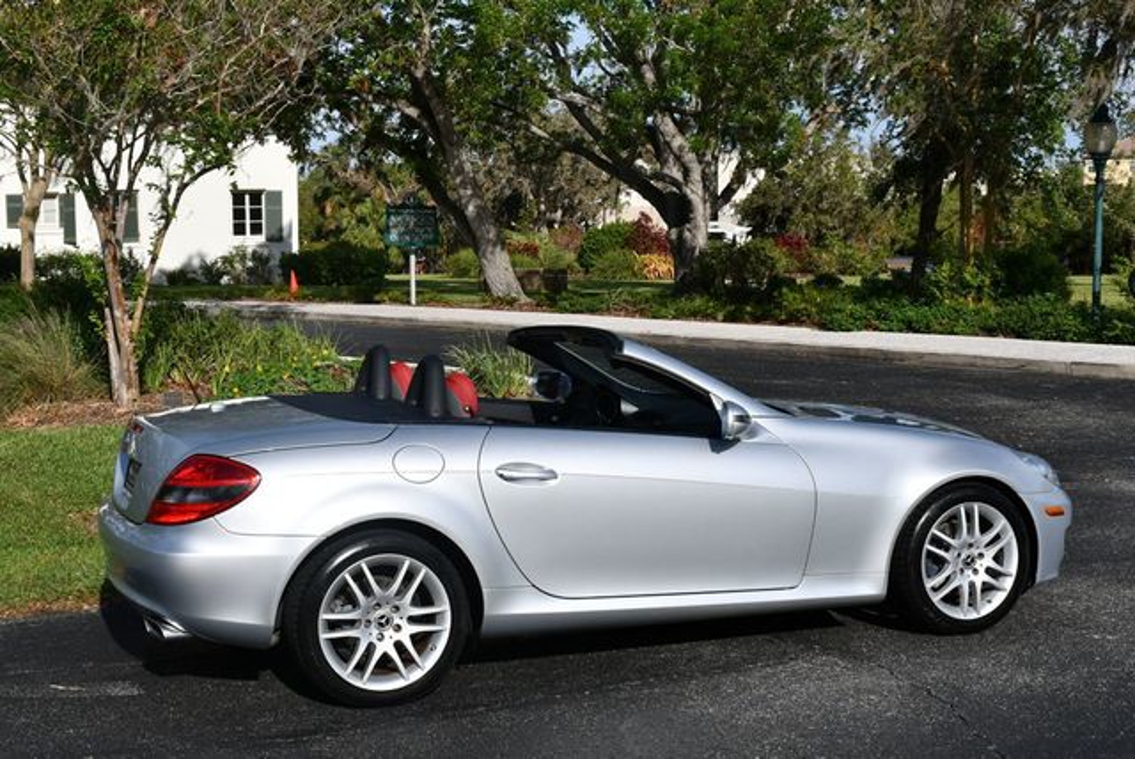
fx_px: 1704
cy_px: 380
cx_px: 568
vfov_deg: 25.1
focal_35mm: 54
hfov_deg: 36.8
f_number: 10
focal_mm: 27
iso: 100
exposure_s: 1/400
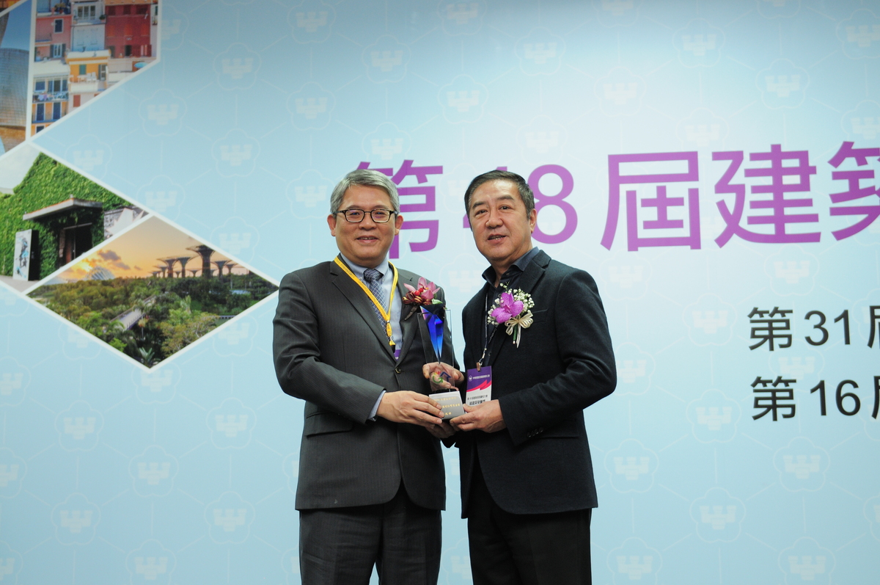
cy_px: 292
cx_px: 440
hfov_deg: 37.9
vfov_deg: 25.7
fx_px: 1282
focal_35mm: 52
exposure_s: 1/60
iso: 640
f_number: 2.8
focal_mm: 35
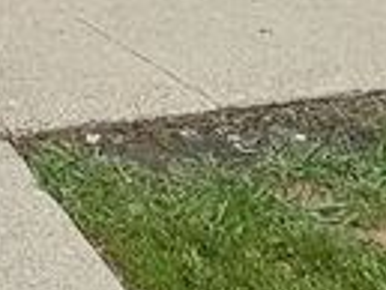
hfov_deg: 14.5
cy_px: -789
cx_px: -467
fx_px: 1150
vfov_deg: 8.7
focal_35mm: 103
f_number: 2.2
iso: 50
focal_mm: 2.2
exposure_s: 1/2111
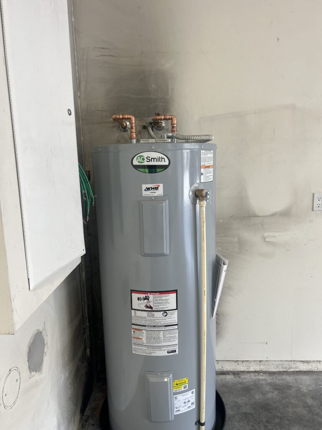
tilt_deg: -10.0
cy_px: 215
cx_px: 161
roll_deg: +1.0
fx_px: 322
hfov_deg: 53.1
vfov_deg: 67.3
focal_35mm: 26
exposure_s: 1/120
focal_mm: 5.7
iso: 64
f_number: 1.5
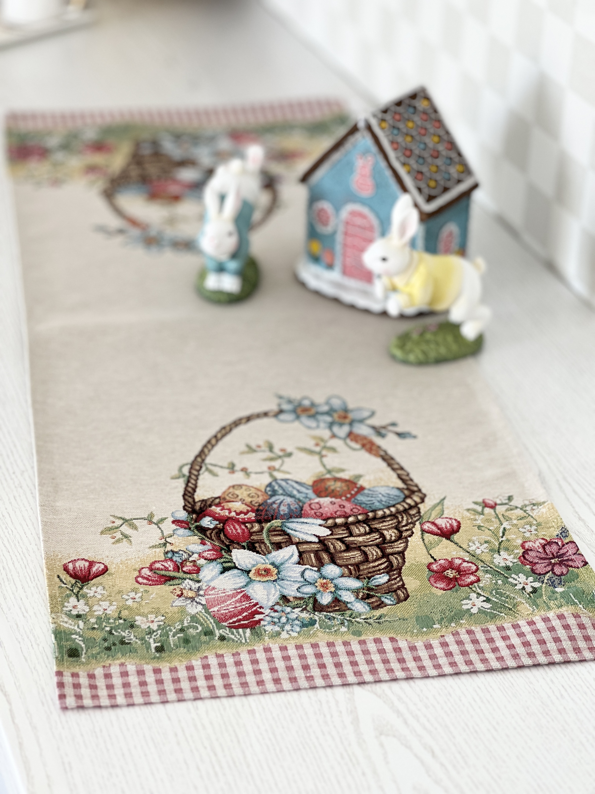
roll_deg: -1.1
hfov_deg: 19.1
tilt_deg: -28.8
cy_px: 397
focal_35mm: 77
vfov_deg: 25.3
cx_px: 298
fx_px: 1765
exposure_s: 1/121
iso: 160
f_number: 2.8
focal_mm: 9
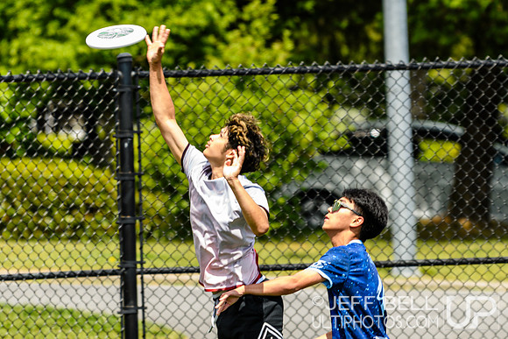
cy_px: 182
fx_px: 7338
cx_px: 279
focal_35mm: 520
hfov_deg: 4.0
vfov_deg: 2.6
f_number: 3.2
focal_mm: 200
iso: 100
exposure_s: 1/400
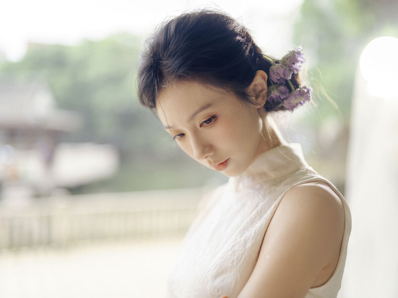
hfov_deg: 46.8
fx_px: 460
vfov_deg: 36.0
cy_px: 149
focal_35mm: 40
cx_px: 199
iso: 320
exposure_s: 1/80
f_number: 1.6
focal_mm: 50
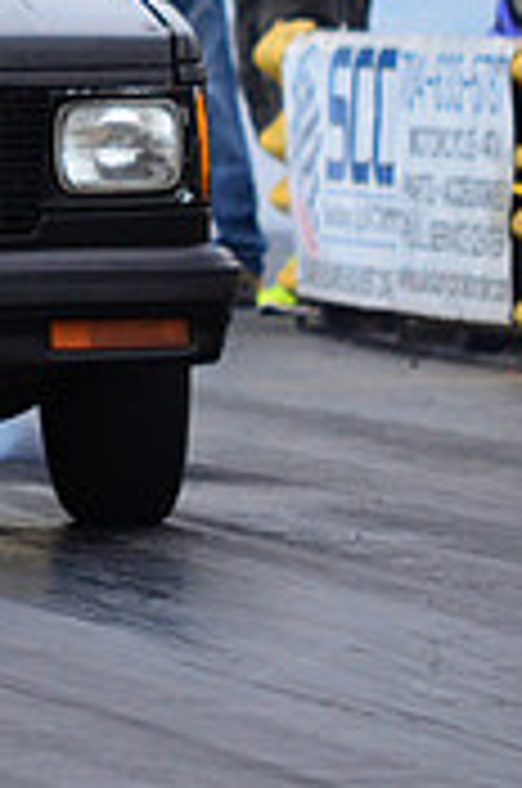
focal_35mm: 795
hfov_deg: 1.7
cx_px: -32
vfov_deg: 2.6
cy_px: -59
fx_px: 17359
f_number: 5.6
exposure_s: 1/2000
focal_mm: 160
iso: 1000
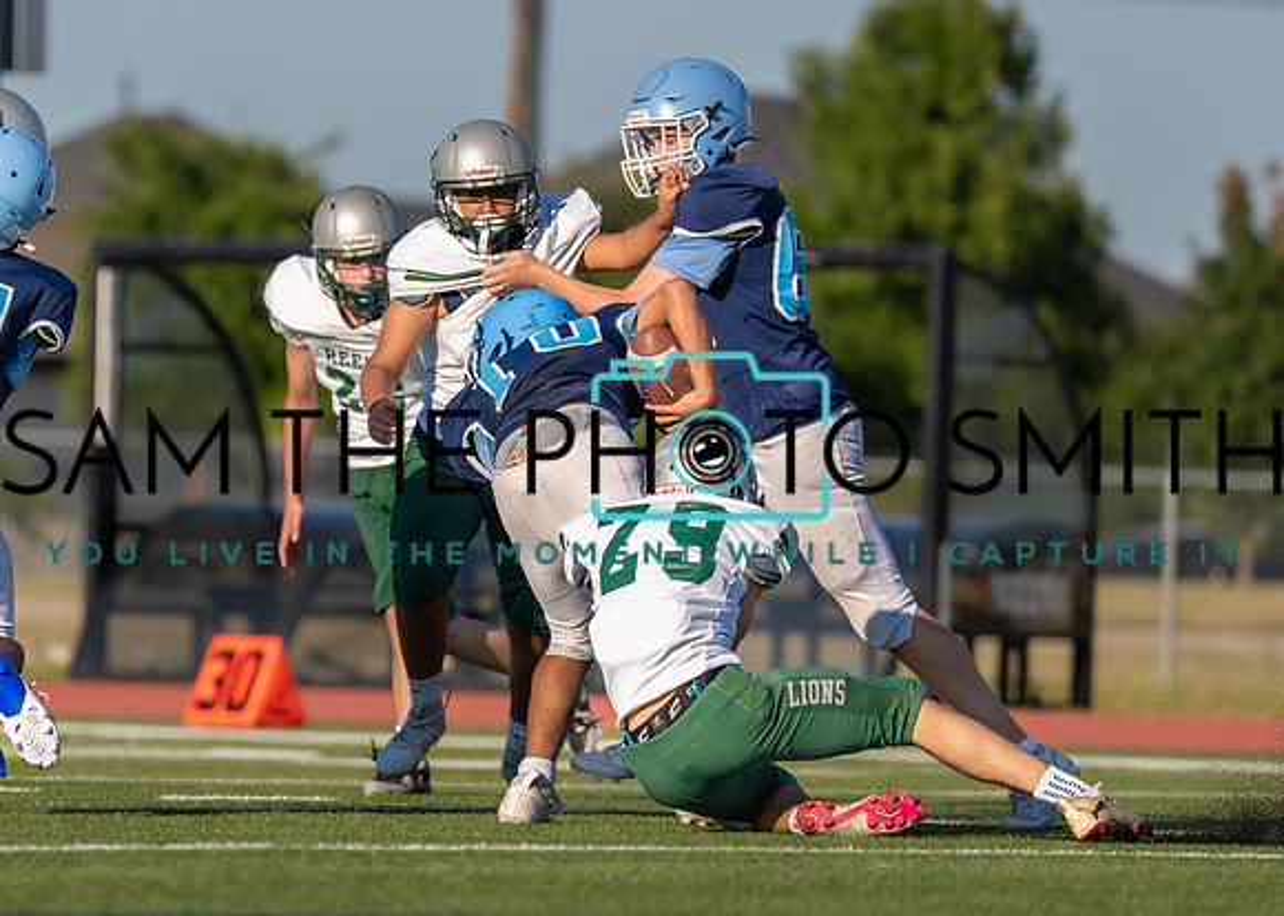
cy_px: 507
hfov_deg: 4.2
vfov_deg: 3.0
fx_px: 17677
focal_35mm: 485
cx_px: 462
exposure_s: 1/6400
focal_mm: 200
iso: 250
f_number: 2.8
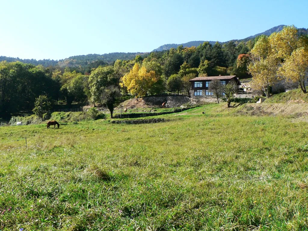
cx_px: 154
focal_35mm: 36
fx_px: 320
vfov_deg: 39.7
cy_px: 116
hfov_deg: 51.4
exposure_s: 1/250
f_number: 4
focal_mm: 6
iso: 80
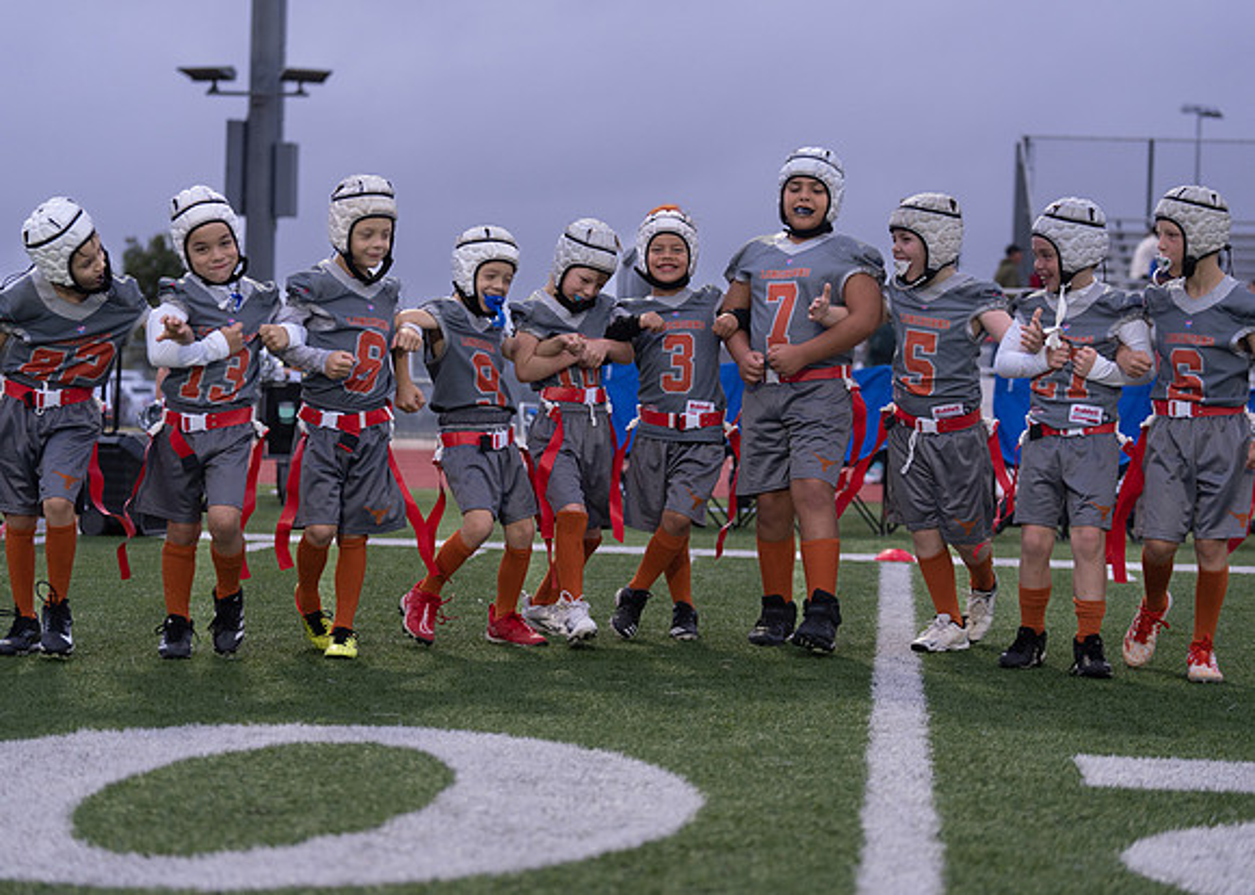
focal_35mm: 74
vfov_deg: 19.2
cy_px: 447
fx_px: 2641
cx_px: 646
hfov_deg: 26.7
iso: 500
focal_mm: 70
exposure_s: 1/320
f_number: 2.8
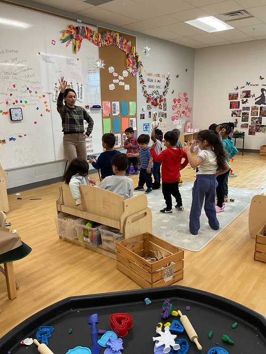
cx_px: 133
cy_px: 177
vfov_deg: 61.6
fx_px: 297
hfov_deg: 48.3
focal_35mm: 29
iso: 125
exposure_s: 1/60
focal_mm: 3
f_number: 1.8
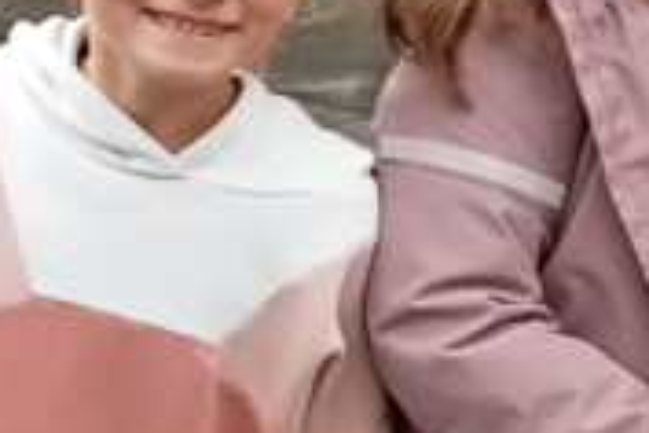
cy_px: 273
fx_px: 3731
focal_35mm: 207
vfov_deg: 6.6
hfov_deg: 9.6
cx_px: 979
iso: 102
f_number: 2.2
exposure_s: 1/288
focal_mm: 3.46
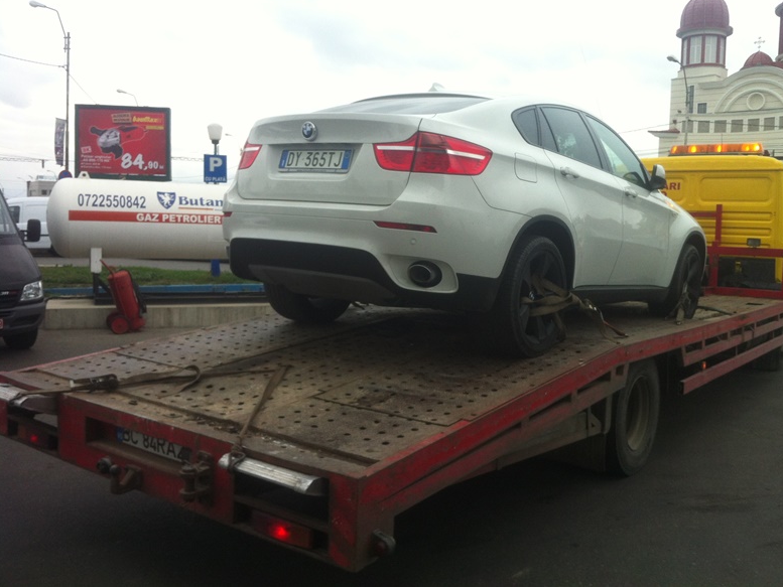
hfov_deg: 51.3
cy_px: 288
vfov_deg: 39.7
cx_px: 399
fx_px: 814
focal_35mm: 36
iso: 80
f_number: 2.8
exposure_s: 1/210
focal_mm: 3.85
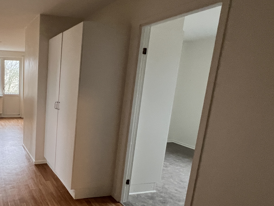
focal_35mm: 26
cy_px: 125
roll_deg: -1.8
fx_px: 206
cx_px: 35
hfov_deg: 58.8
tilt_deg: -12.4
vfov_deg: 52.7
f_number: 1.8
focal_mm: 1.57
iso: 250
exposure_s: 1/50
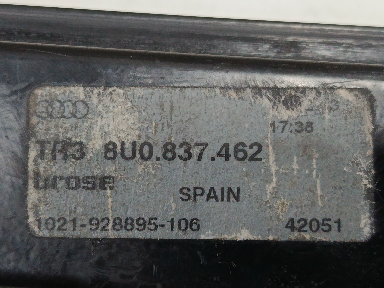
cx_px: 192
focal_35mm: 68
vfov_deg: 21.6
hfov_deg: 28.6
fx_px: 754
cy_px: 144
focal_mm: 5.24
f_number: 1.7
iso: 1009
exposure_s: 1/50
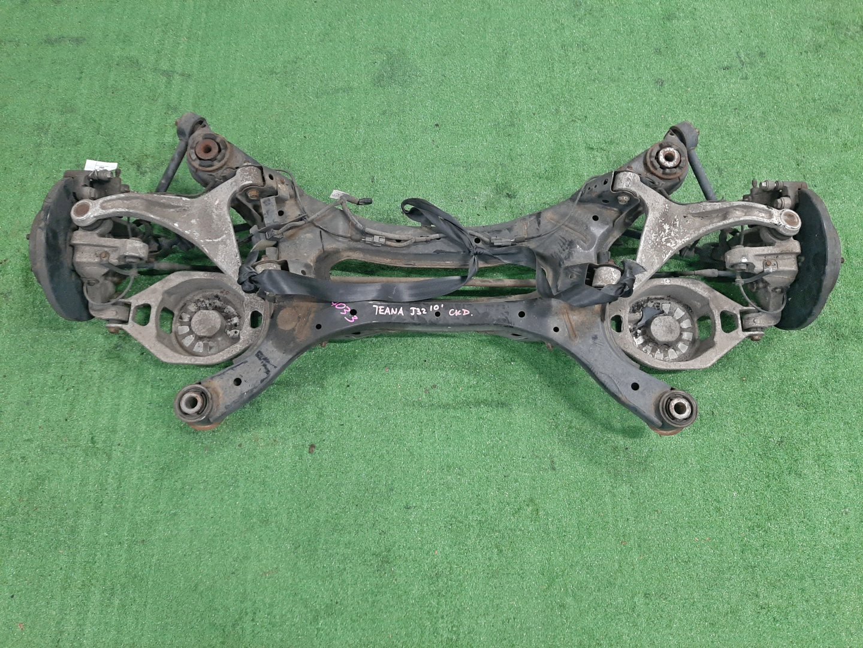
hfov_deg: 67.3
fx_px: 648
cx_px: 432
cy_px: 324
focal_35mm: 26
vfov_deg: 53.1
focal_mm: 3.93
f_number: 1.7
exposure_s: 1/33
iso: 187
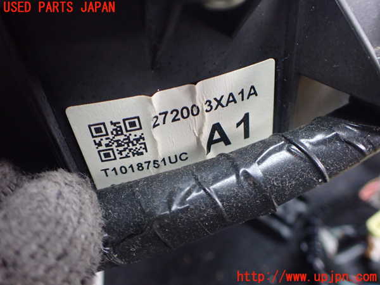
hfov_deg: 60.0
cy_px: 142
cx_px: 190
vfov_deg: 46.8
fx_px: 329
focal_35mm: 30
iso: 640
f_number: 2.3
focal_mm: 5.4
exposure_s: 1/125
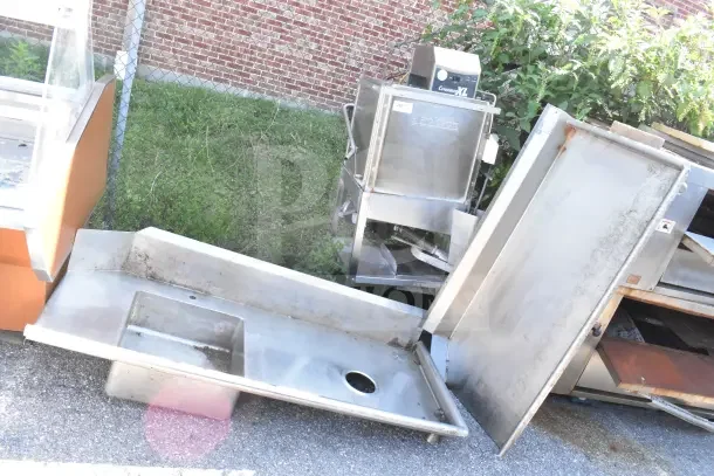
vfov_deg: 48.0
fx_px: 536
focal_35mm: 27
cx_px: 357
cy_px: 238
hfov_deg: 67.4
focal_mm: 18
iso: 6400
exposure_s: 1/500
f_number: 11
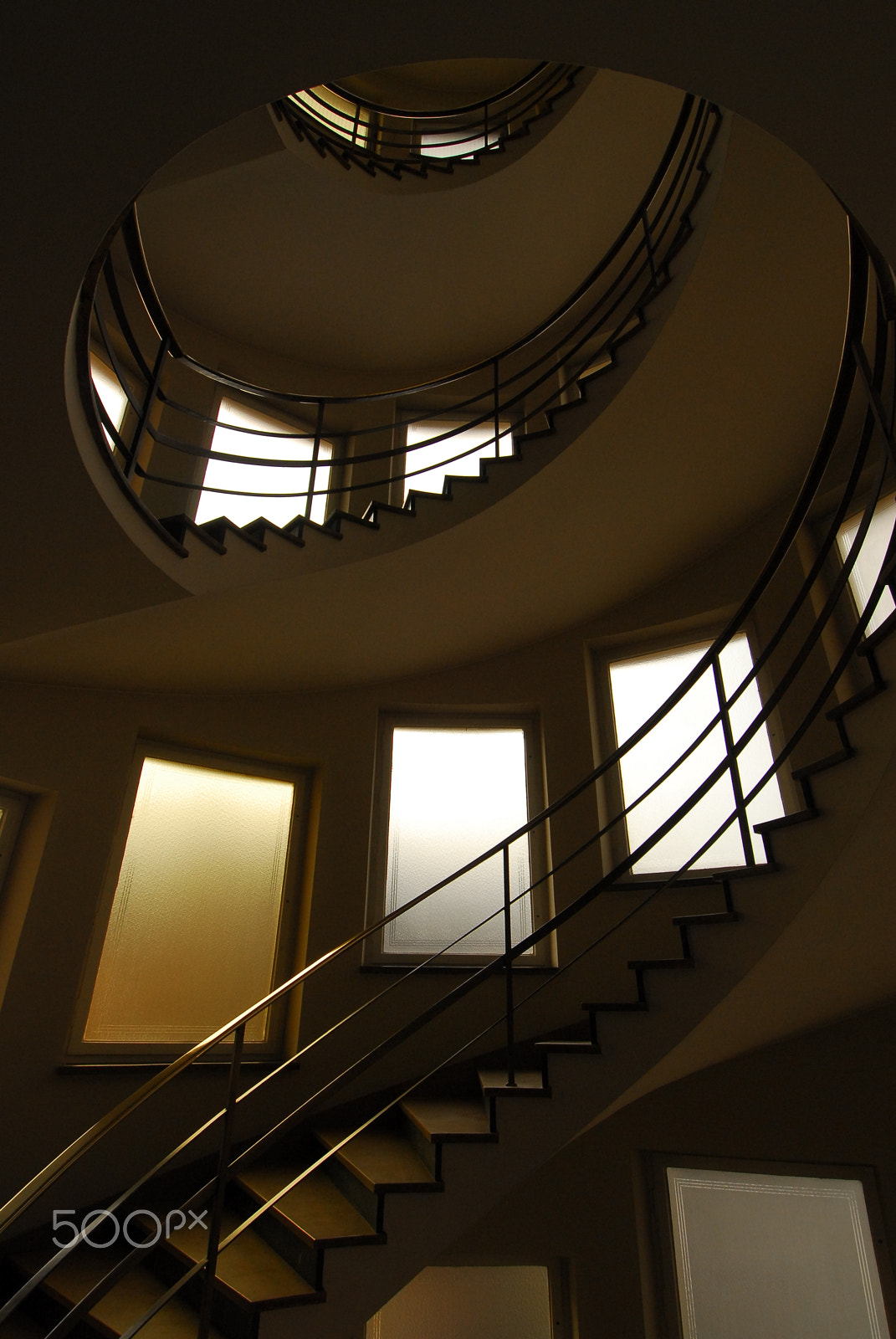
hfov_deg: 67.5
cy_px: 670
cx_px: 448
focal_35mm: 18
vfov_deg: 89.9
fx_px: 670
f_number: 9
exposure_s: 1/320
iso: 400
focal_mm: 12
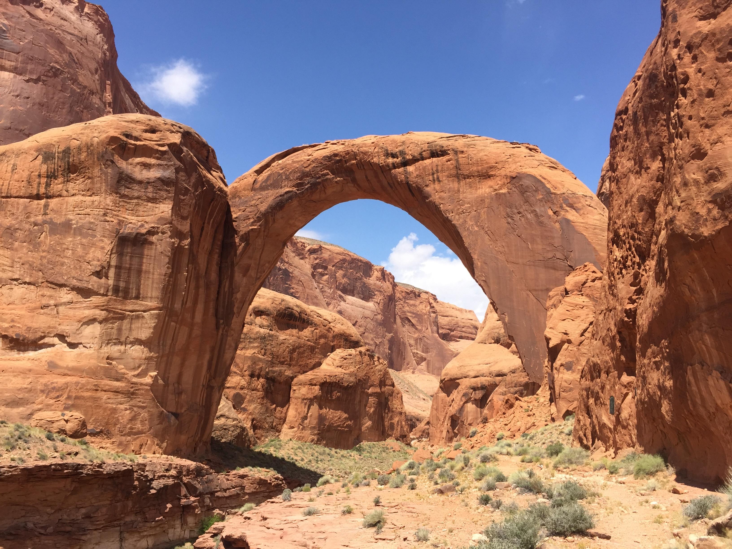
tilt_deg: +13.4
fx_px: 613
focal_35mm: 29
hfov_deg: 61.7
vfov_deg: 48.2
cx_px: 366
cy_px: 274
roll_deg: -1.8
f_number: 2.2
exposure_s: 1/1522
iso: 32
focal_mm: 4.15
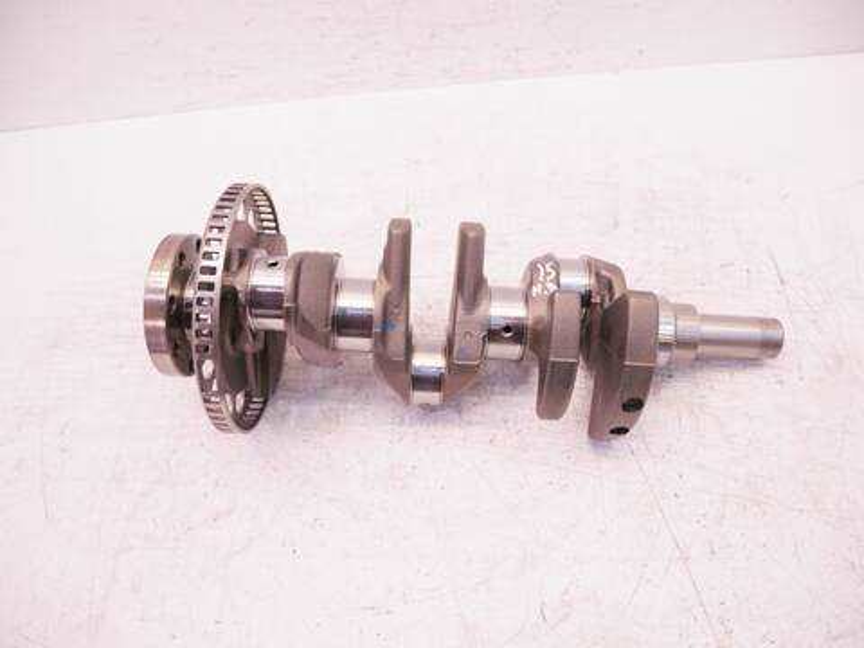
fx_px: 599
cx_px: 432
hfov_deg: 71.6
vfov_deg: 56.8
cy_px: 324
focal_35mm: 24
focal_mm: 12
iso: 200
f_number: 3.5
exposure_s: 1/80
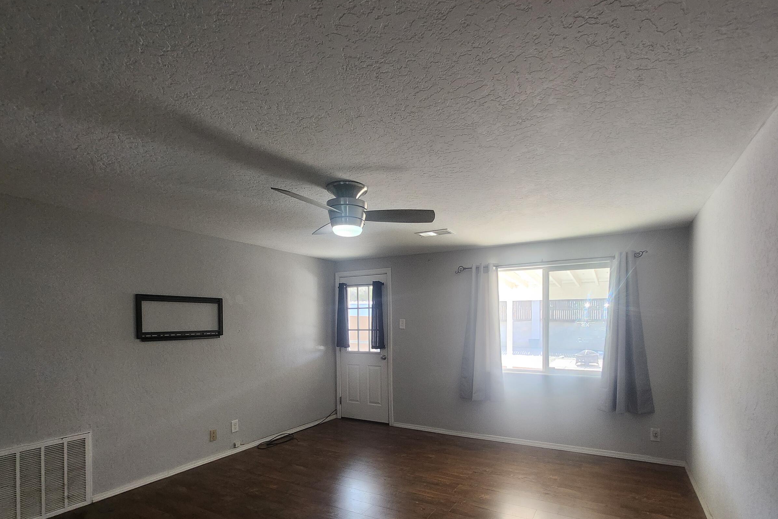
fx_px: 367
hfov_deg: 93.1
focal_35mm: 17
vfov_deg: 69.4
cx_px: 415
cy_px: 322
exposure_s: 1/60
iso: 160
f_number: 2.2
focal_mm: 1.74
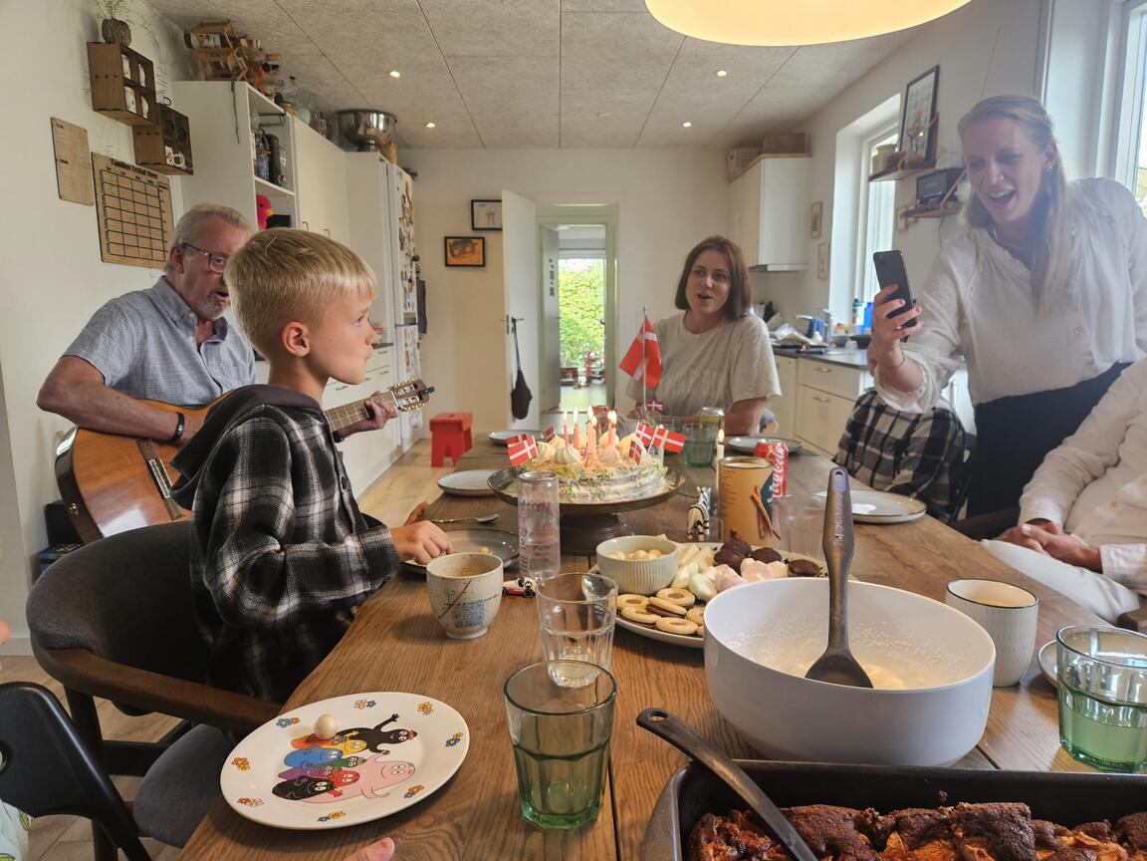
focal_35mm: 23
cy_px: 430
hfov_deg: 73.9
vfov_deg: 58.9
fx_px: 762
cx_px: 574
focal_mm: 5.4
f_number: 1.8
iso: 100
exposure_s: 1/100
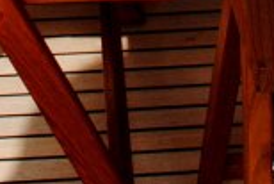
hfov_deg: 11.4
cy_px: -422
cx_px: 169
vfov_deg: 6.7
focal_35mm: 180
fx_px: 1371
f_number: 8
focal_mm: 18
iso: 100
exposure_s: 1/250
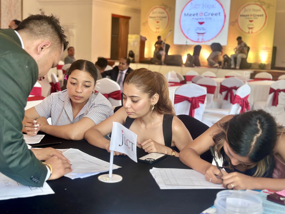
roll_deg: -2.6
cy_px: 107
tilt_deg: -7.9
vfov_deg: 30.3
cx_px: 142
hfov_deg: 39.7
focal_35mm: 48
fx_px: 395
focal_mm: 6.86
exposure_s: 1/50
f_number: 1.78
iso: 200
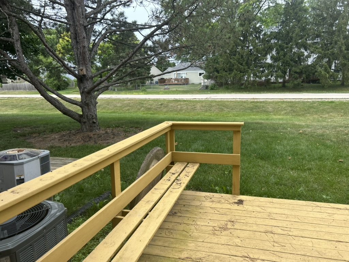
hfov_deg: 67.3
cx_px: 174
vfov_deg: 53.1
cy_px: 131
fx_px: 262
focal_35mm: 26
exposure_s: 1/1135
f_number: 1.5
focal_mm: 5.7
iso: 50
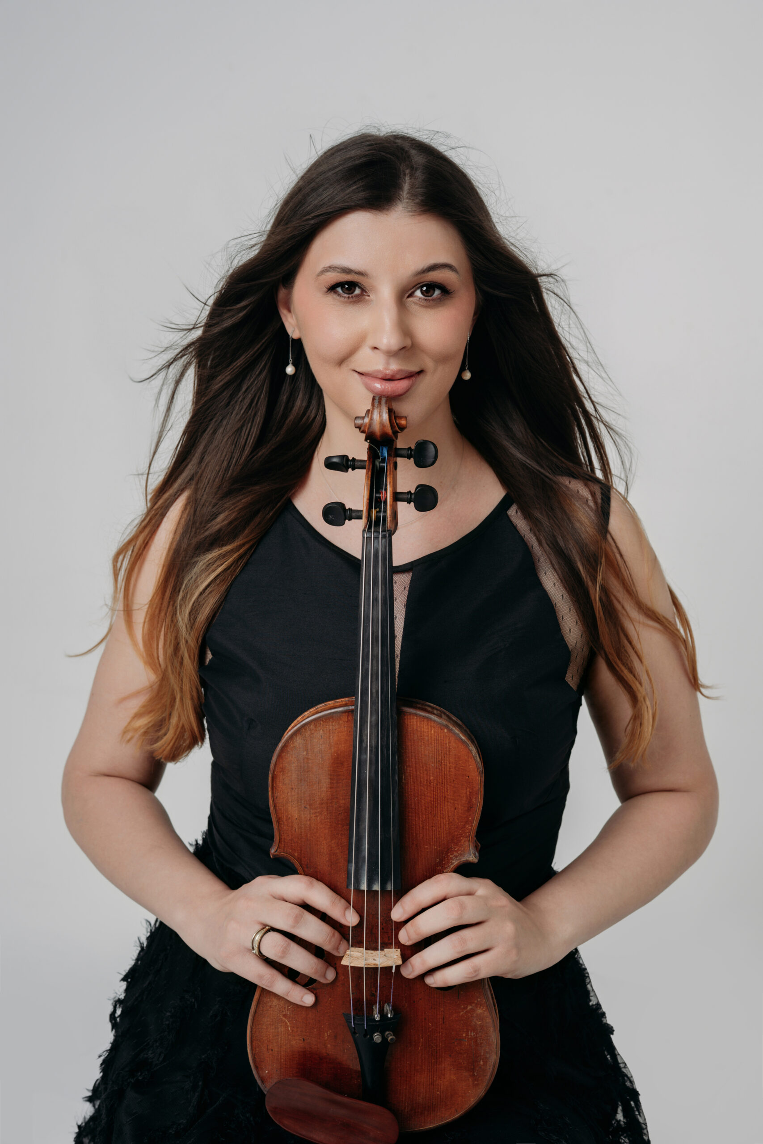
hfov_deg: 27.0
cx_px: 382
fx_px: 1589
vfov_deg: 39.6
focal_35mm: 50
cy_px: 572
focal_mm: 50
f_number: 6.3
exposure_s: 1/200
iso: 100
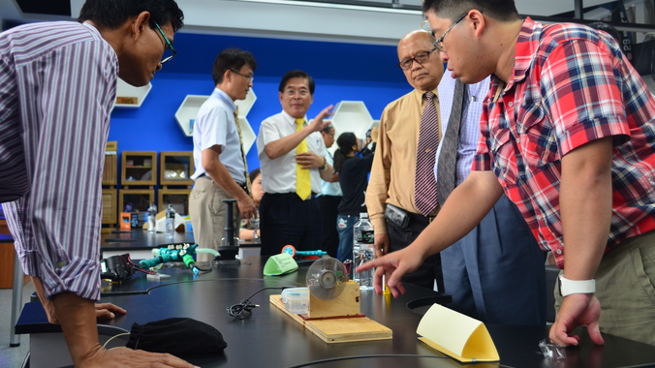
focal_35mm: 39
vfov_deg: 30.4
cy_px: 154
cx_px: 320
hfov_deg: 51.6
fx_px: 677
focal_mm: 24
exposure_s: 1/50
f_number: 4
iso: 400
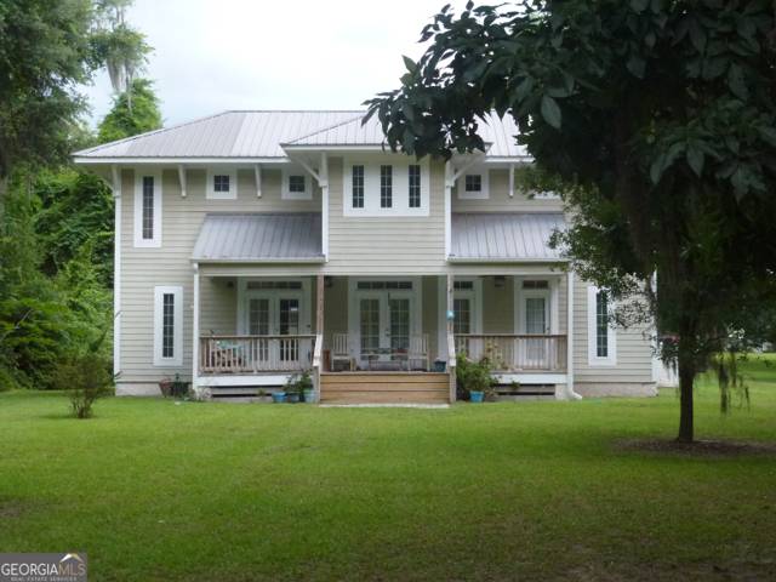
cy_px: 291
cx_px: 388
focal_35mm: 57
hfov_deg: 33.8
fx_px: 1278
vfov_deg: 25.7
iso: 400
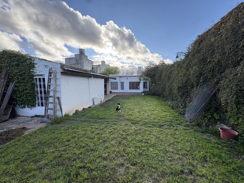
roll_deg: +1.4
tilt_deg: -5.4
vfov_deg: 85.7
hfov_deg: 102.0
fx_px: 99
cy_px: 92
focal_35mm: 14
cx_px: 122
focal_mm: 2.22
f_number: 2.2
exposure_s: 1/734
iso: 64
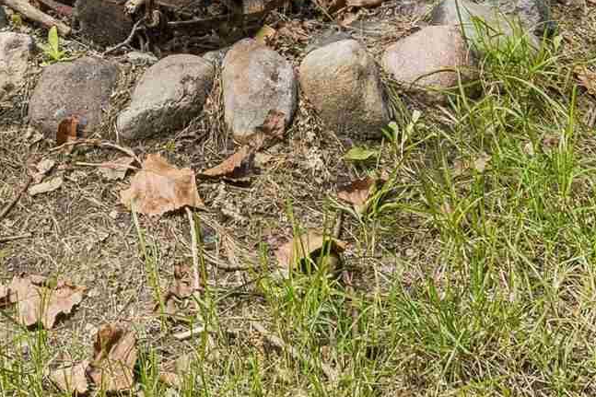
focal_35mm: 76
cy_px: -495
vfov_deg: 13.9
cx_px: 28
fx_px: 1258
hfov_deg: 25.6
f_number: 13
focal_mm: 16
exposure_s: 1/15
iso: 200
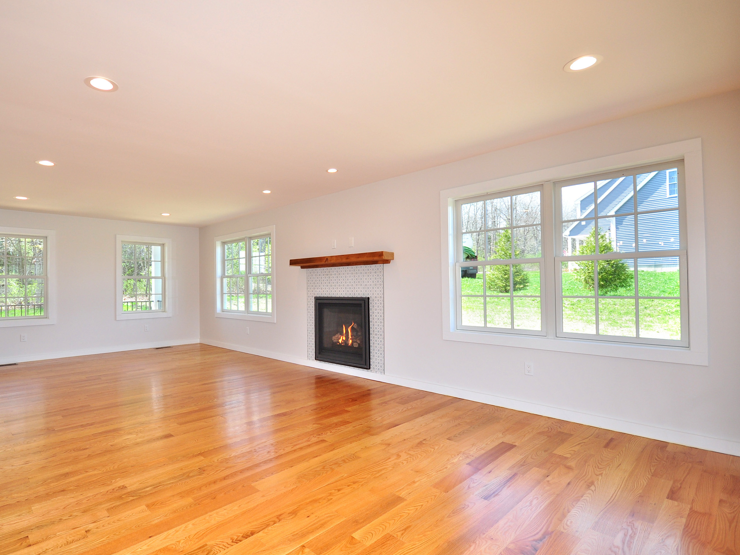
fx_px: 363
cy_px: 271
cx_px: 309
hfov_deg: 90.2
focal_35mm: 17
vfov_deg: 74.7
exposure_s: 1/100
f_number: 5.6
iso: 200
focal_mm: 10
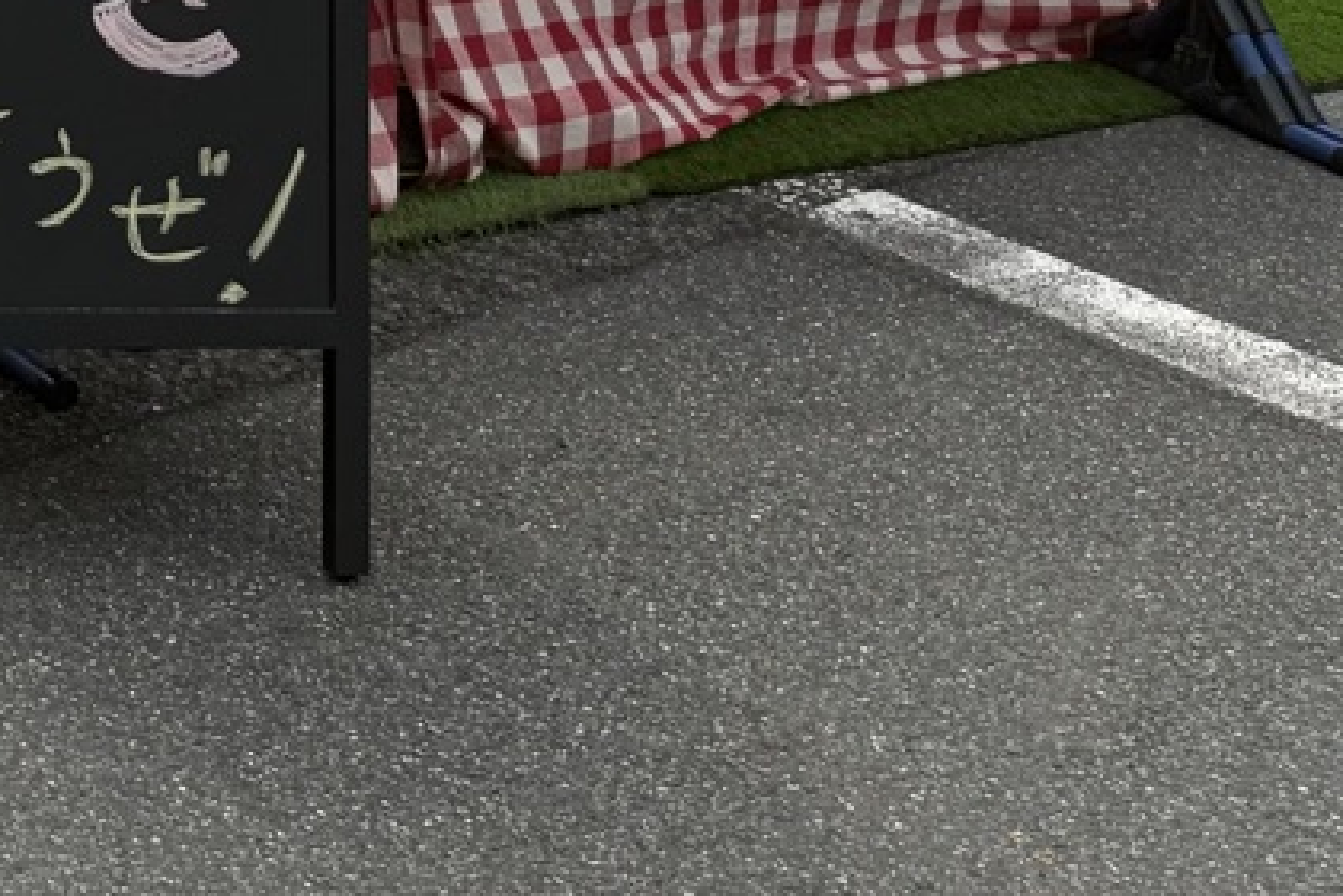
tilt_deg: -9.8
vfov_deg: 13.2
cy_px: -614
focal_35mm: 95
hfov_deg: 18.2
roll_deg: +0.2
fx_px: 3544
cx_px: -873
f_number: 1.78
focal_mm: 6.76
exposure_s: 1/3759
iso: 80
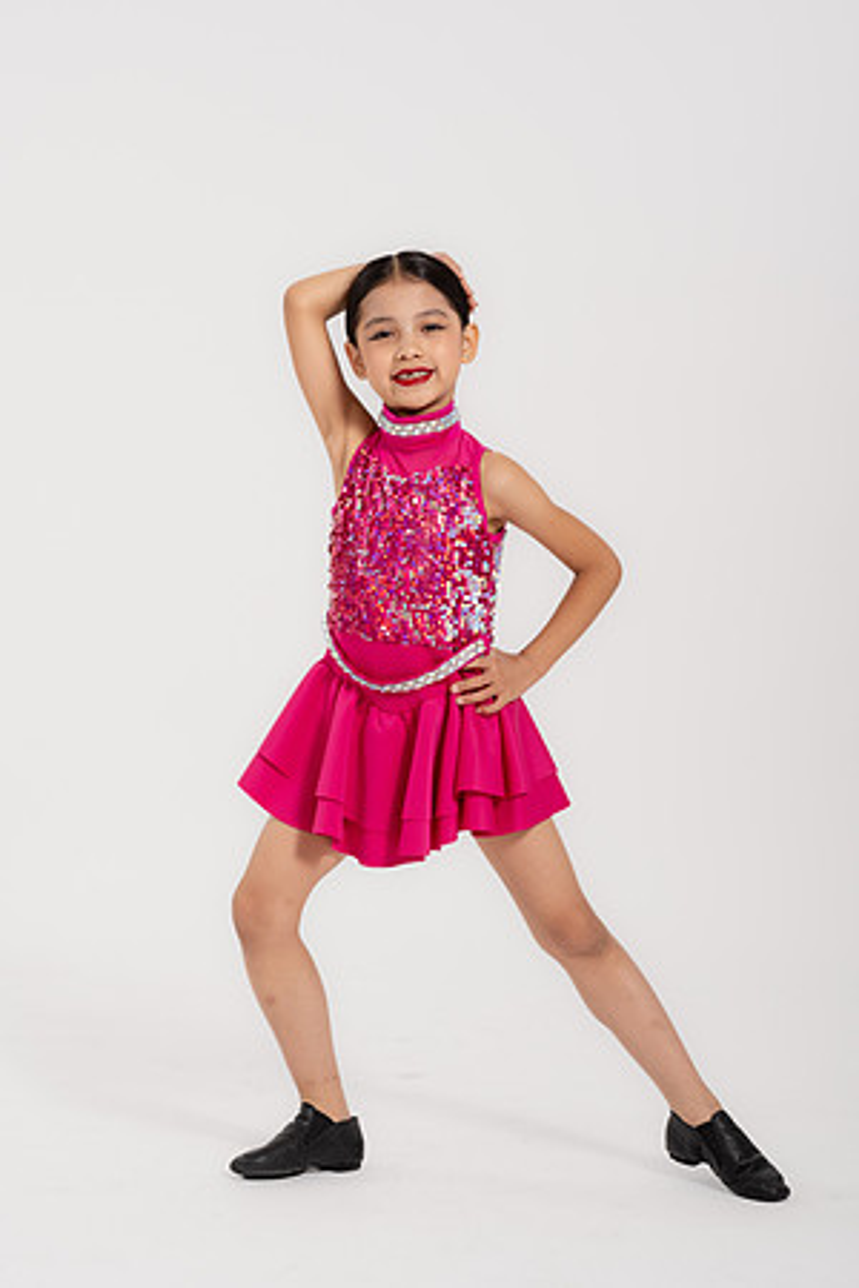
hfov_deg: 19.5
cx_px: 430
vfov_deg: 28.8
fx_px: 2505
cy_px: 644
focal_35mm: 70
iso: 400
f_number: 10
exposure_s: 1/160
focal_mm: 70
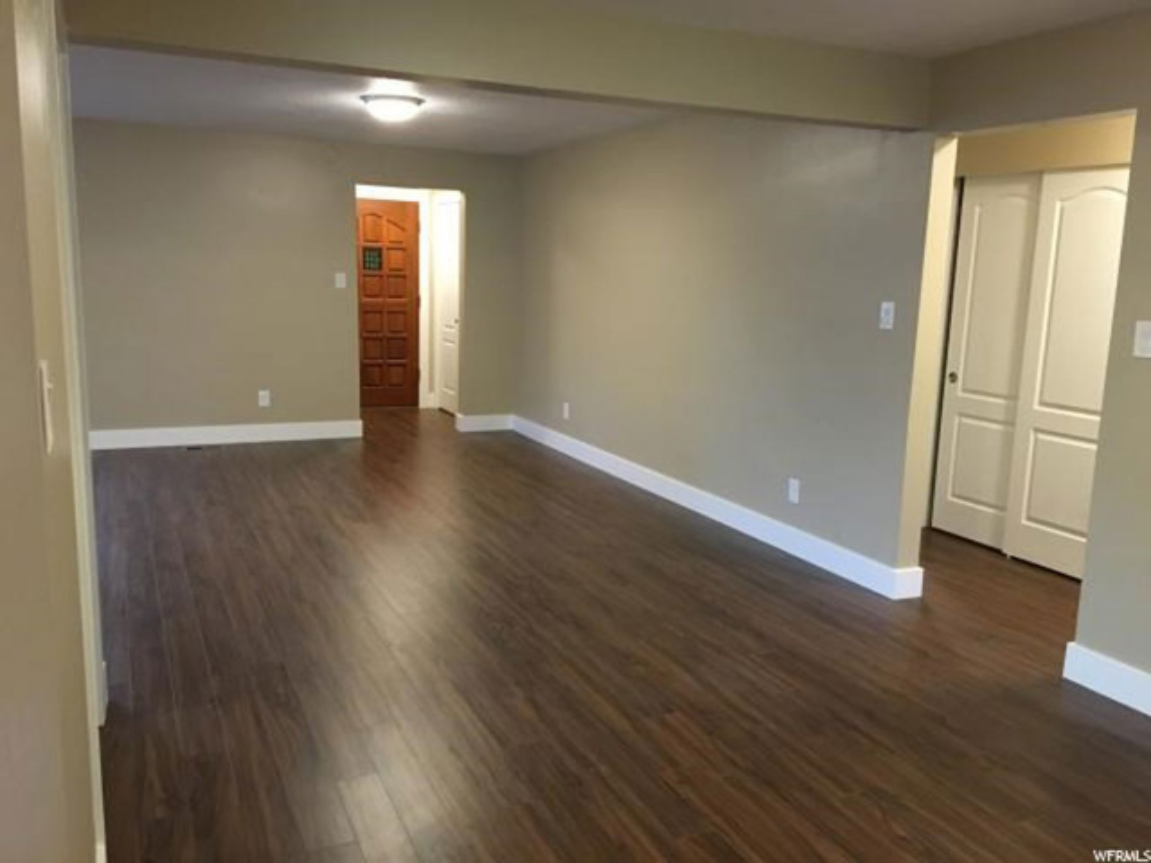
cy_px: 432
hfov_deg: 61.7
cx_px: 576
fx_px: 964
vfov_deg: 48.2
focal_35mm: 29
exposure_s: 1/30
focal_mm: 4.15
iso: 250
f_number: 2.2
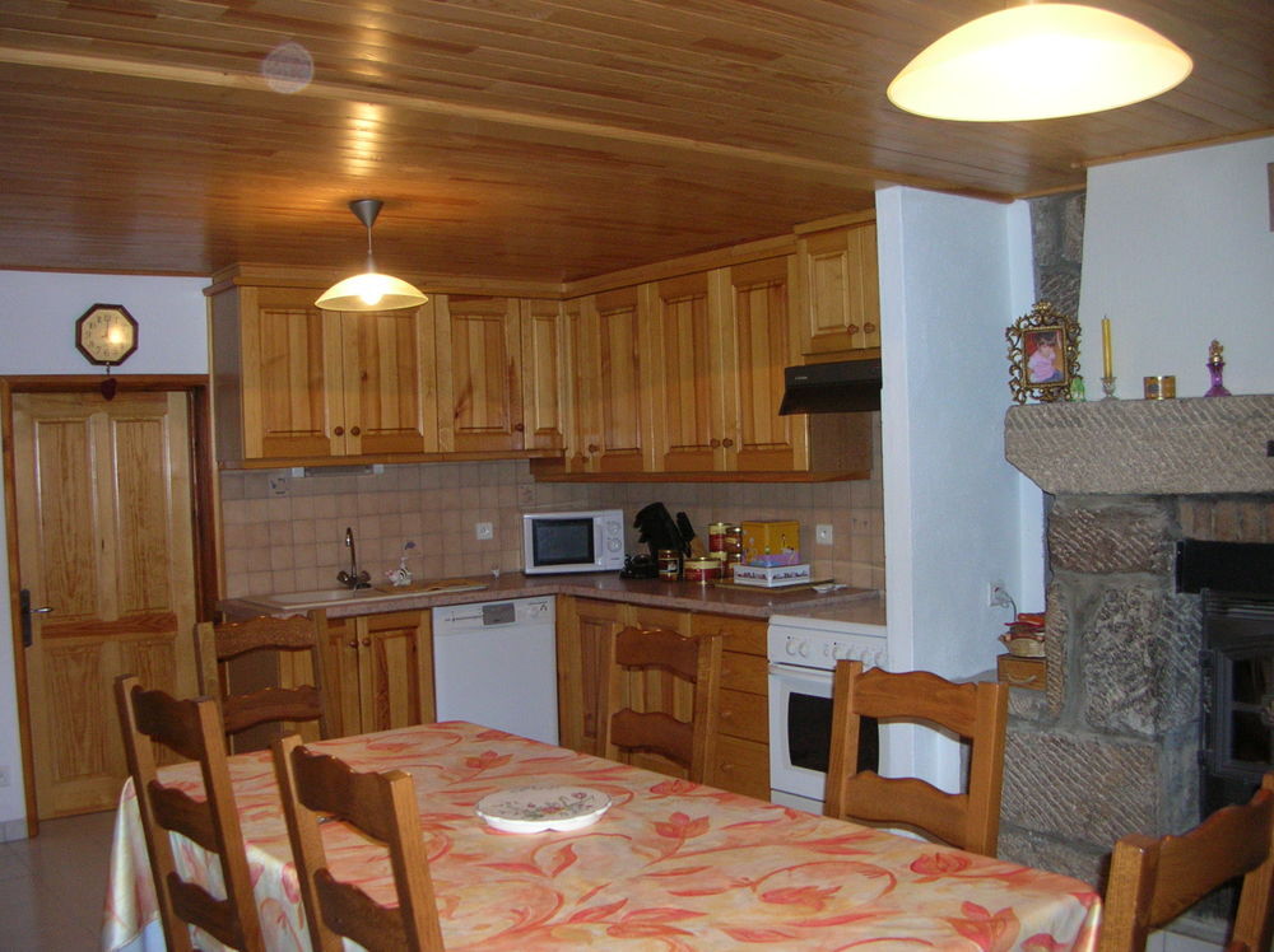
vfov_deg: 40.6
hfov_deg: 52.7
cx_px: 637
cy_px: 476
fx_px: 1287
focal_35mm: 35
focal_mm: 5.8
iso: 130
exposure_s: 1/60.1
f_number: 2.8
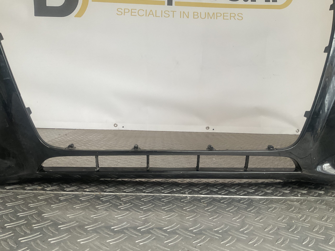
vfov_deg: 48.2
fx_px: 281
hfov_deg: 61.7
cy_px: 126
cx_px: 168
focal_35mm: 29
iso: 64
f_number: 1.8
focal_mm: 3
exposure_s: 1/100
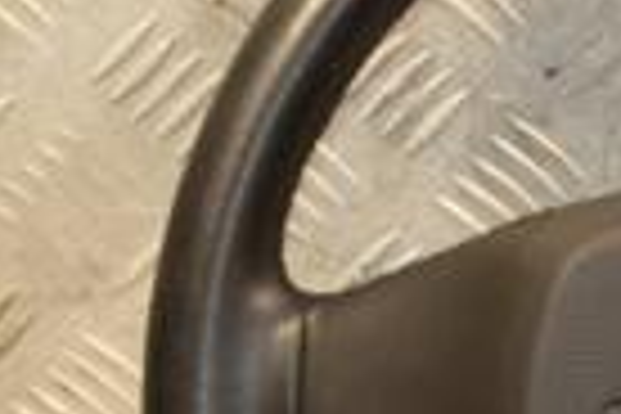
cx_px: 765
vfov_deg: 6.2
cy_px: 387
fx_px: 3829
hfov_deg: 9.1
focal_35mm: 222
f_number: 5
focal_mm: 34
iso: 800
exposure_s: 1/160
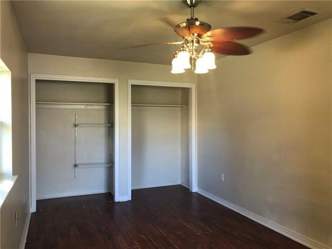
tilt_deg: +0.6
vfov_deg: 49.7
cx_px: 166
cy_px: 124
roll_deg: -0.5
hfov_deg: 63.4
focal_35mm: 28
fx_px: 269
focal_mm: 3.99
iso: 40
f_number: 1.8
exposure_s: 1/24
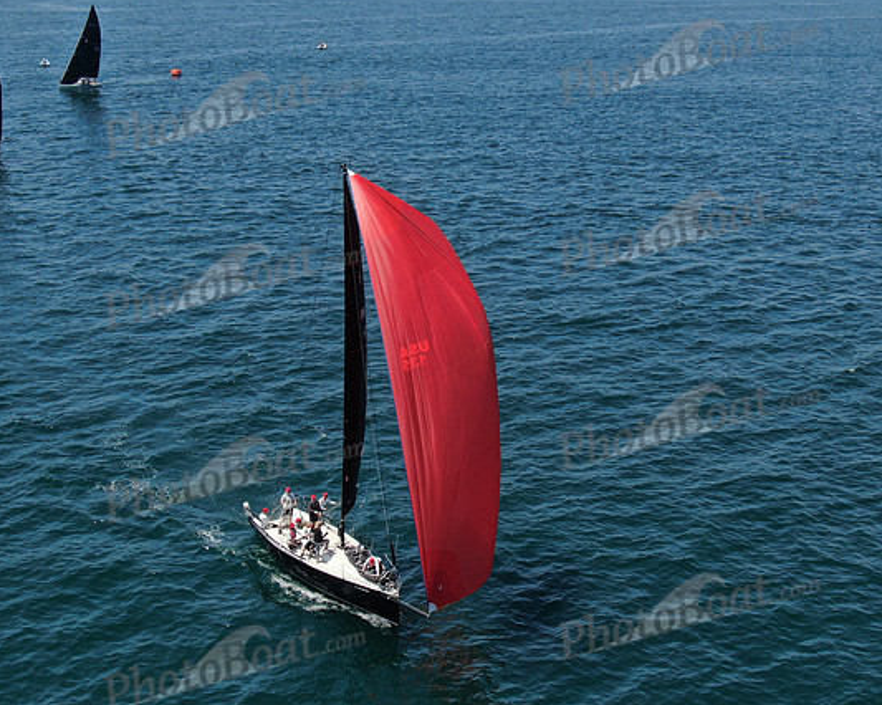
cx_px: 463
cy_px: 352
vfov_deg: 29.7
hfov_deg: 36.7
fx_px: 1331
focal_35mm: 51
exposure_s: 1/800
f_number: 3.8
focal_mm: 8.6
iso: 100
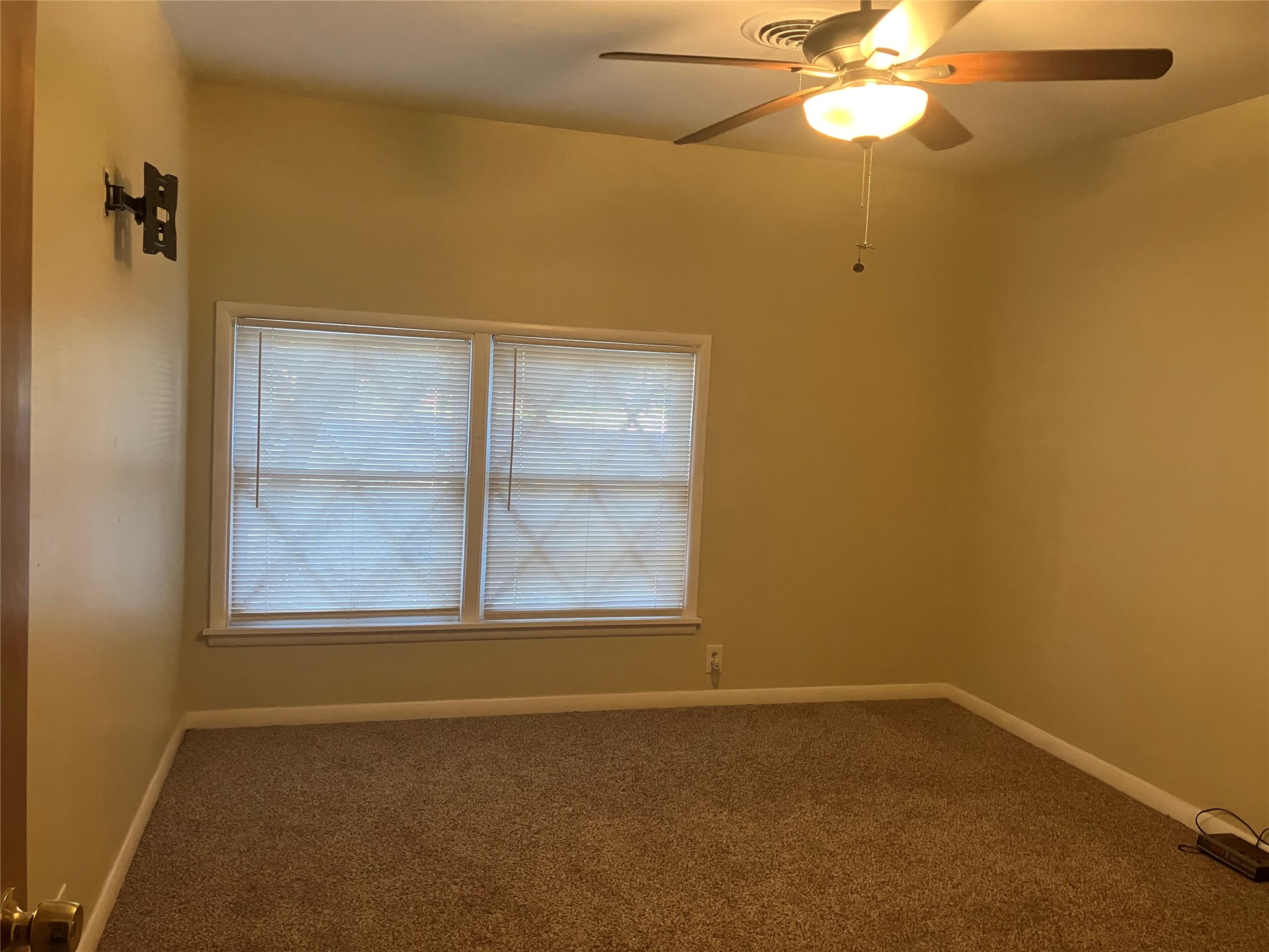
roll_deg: -2.5
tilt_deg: -3.1
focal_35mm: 28
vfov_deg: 49.7
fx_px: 1026
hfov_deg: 63.4
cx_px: 634
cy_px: 476
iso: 250
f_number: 1.8
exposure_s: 1/60
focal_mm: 3.99
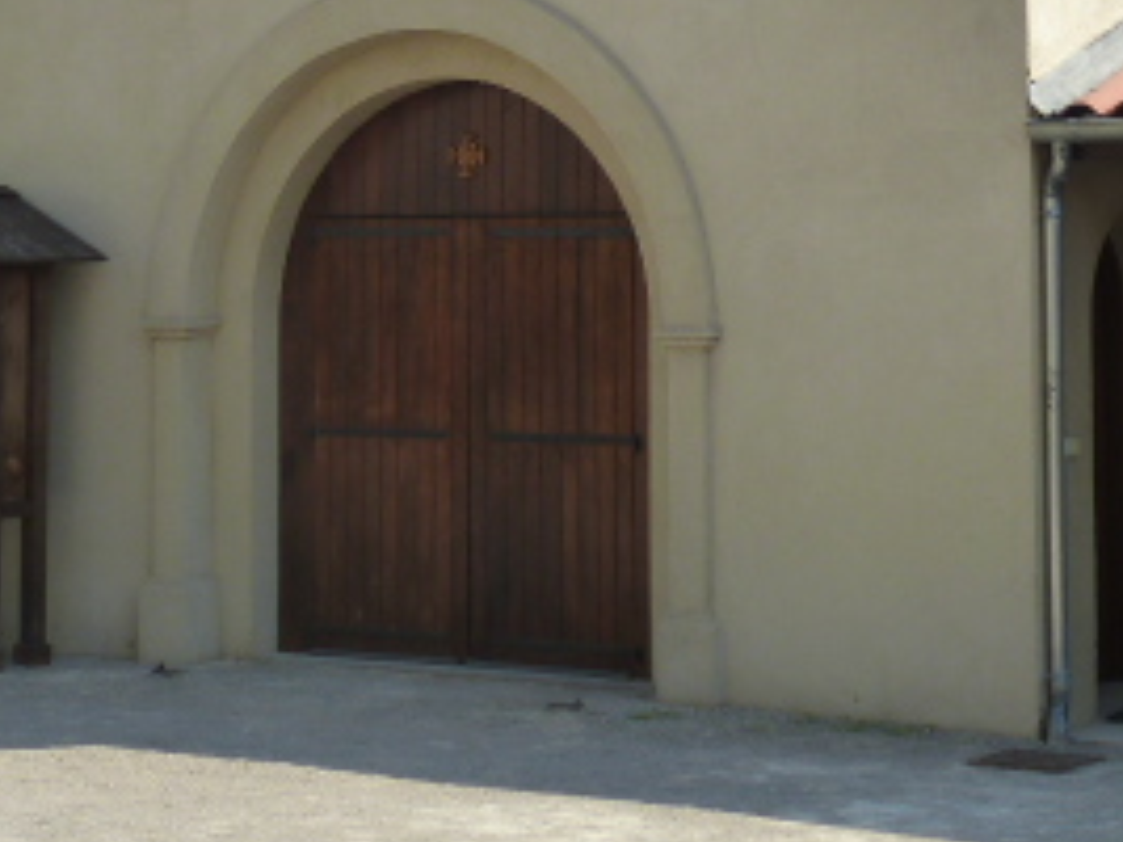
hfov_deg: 18.2
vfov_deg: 13.4
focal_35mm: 108
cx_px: 601
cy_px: -143
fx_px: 3502
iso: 160
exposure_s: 1/640
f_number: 4
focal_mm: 8
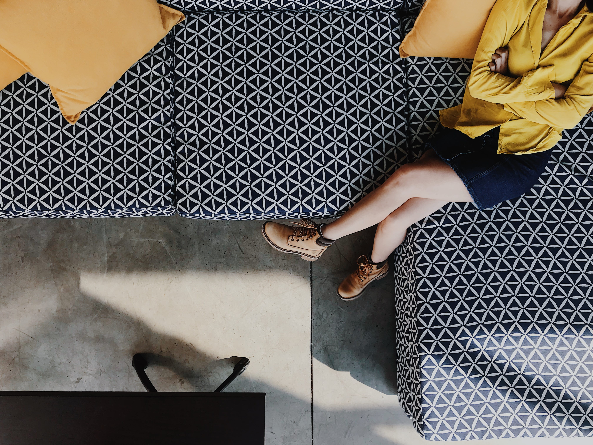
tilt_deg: -88.3
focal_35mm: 28
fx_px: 480
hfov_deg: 63.4
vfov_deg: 49.7
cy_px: 222
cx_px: 296
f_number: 1.8
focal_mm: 3.99
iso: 20
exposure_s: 1/103
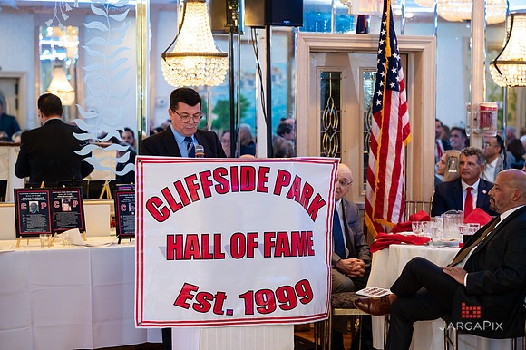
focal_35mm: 87
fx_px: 1273
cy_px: 175
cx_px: 263
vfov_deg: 15.7
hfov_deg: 23.4
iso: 1250
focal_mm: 87
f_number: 3.2
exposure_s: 1/125
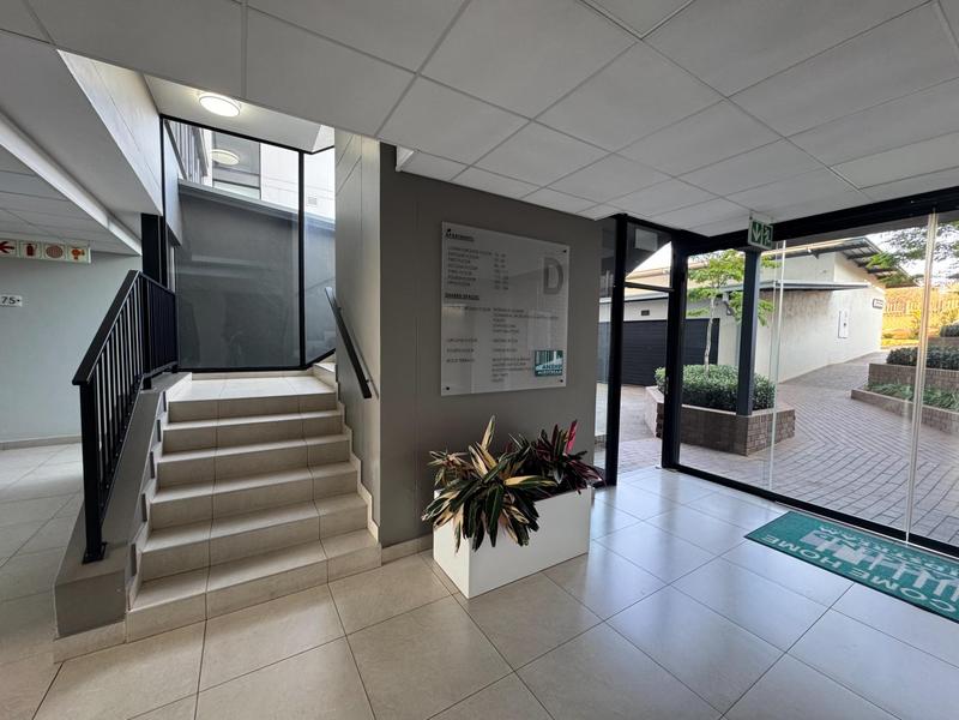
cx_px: 480
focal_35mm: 14
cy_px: 360
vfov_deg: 85.7
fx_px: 388
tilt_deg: -3.6
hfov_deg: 102.1
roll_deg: -1.0
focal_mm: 2.22
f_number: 2.2
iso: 200
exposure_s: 1/50
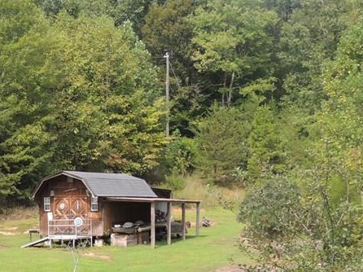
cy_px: 214
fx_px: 1132
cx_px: -28
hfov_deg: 17.6
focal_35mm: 108
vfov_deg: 13.6
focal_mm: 8.3
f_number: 3.5
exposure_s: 1/320
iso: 100
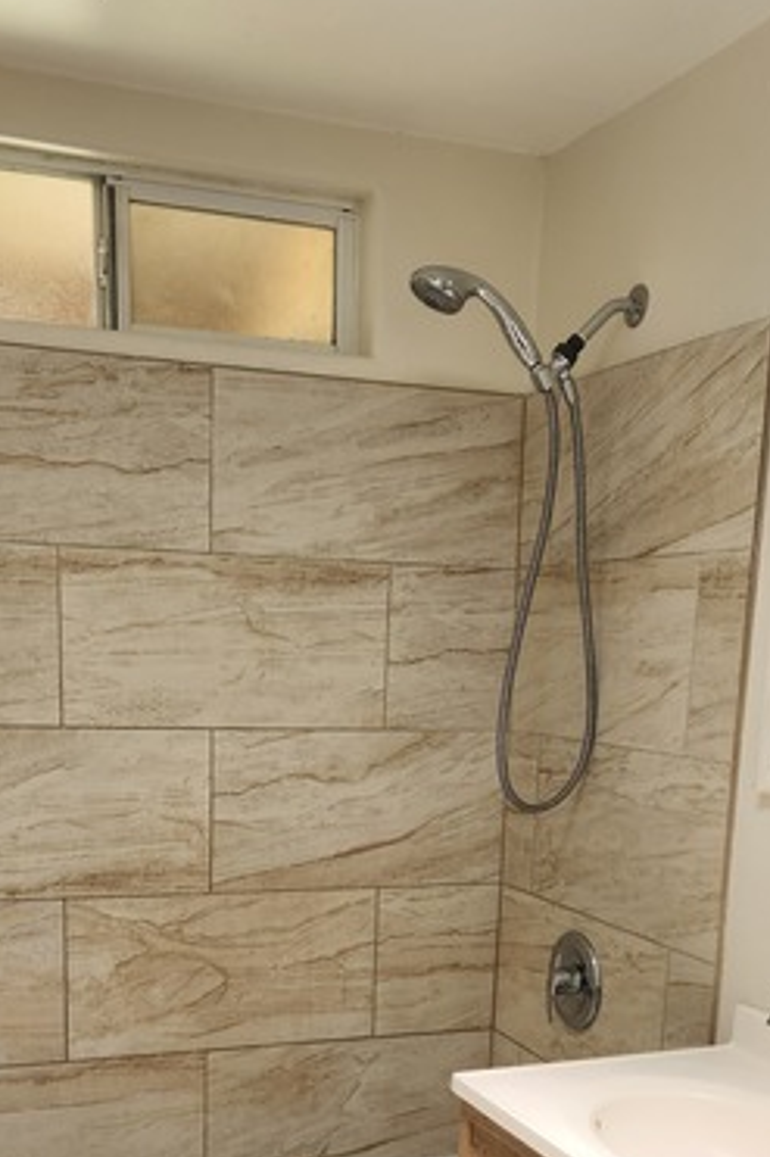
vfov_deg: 43.4
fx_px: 1381
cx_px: 371
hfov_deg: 31.2
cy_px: 922
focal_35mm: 43
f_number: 1.8
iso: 100
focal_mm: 5.4
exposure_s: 1/180
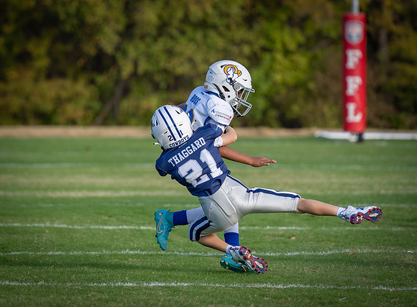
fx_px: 4455
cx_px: 149
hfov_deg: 5.4
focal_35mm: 372
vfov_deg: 3.9
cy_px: 96
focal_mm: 200
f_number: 2.8
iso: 160
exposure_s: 1/1250
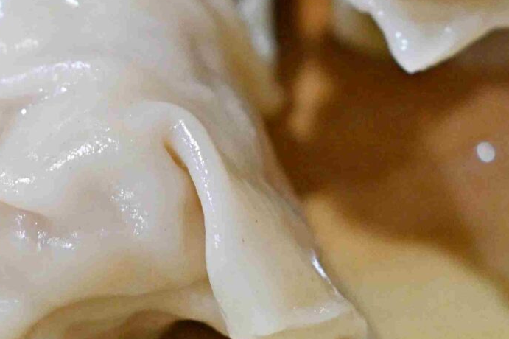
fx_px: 3929
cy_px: -135
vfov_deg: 4.9
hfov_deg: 7.4
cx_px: 249
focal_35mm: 278
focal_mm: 50
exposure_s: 1/200
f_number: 3.2
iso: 900
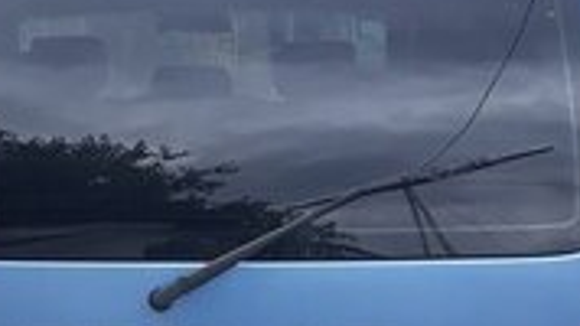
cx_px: 143
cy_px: 368
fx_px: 1261
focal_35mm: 82
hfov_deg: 25.6
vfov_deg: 14.4
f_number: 1.7
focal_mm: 3.71
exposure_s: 1/437
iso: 40
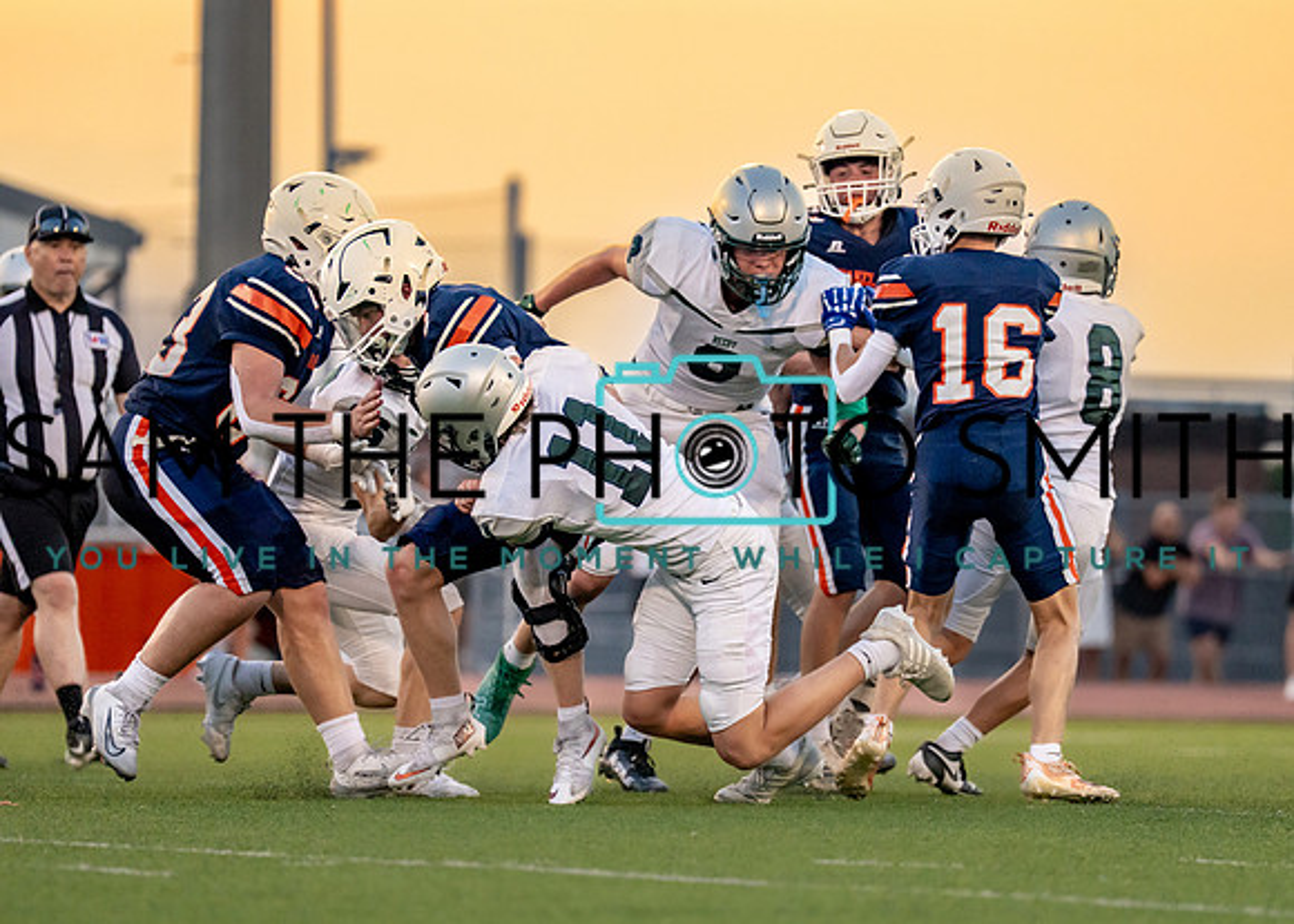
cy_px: 504
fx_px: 11890
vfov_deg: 4.4
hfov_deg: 6.2
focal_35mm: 324
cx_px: 704
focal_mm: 200
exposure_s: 1/1000
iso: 1250
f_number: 2.8
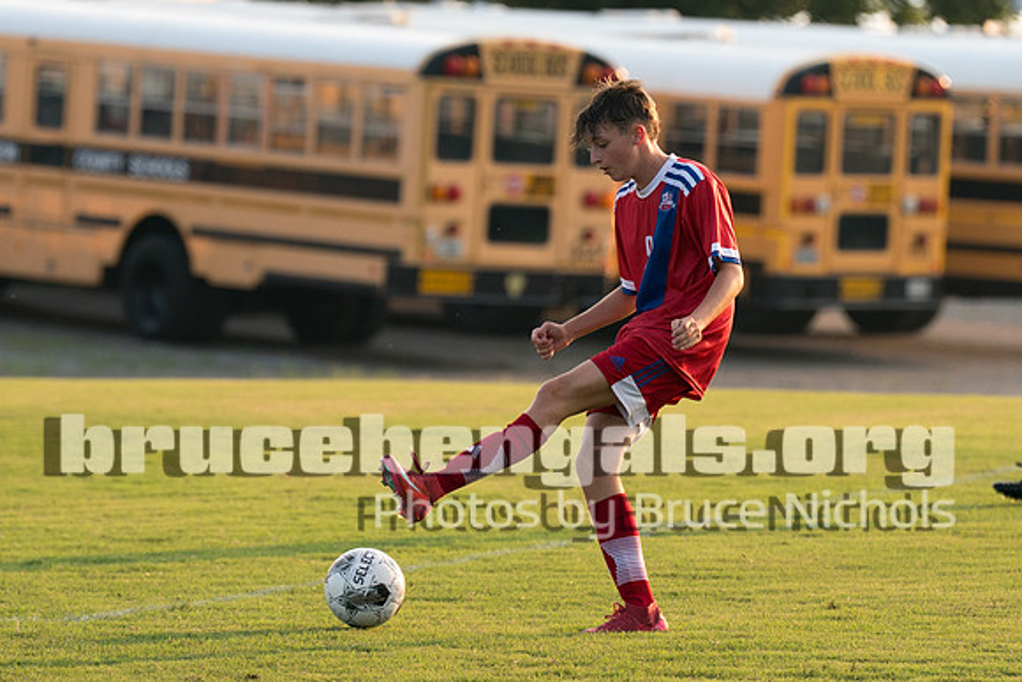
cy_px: 294
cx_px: 641
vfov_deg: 4.3
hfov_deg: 6.4
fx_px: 9113
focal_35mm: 321
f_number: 2.8
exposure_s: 1/1250
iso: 320
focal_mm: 150
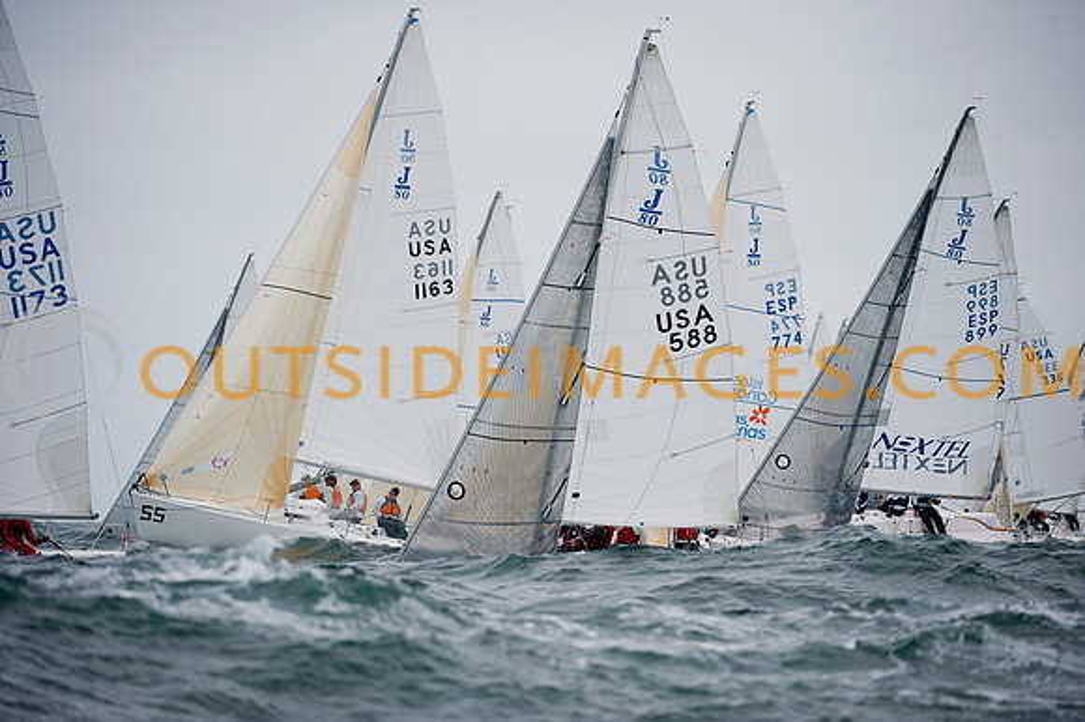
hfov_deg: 7.6
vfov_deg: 5.1
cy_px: 361
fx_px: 8133
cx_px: 542
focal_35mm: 270
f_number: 4
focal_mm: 270
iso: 500
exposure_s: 1/1250
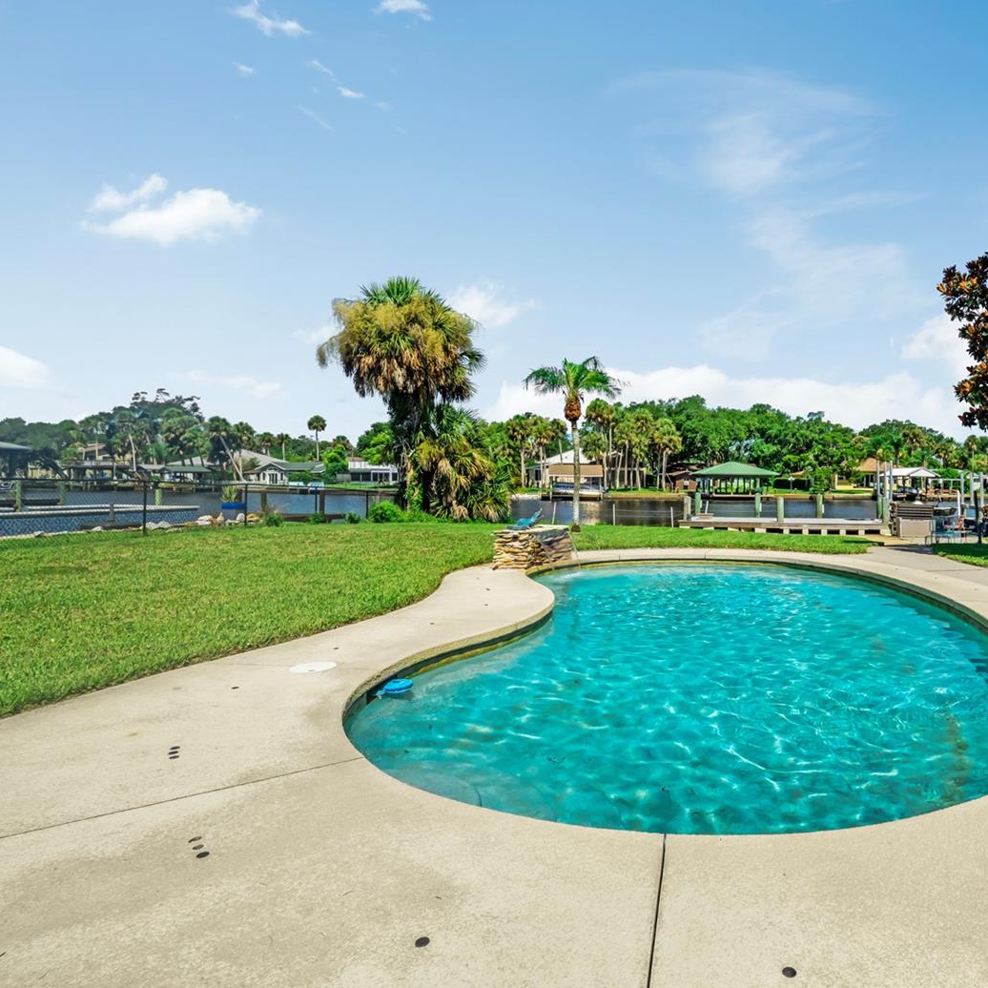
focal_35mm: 22
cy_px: 484
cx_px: 680
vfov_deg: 70.5
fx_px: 699
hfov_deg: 68.0
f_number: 9
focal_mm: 11
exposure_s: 1/4000
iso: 250
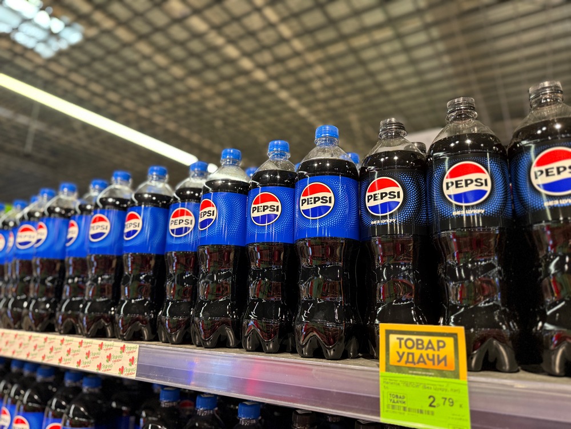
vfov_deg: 56.8
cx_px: 286
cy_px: 214
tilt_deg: +13.2
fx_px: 396
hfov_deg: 71.6
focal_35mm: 24
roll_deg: -2.0
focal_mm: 6.76
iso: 320
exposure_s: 1/100
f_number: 1.78
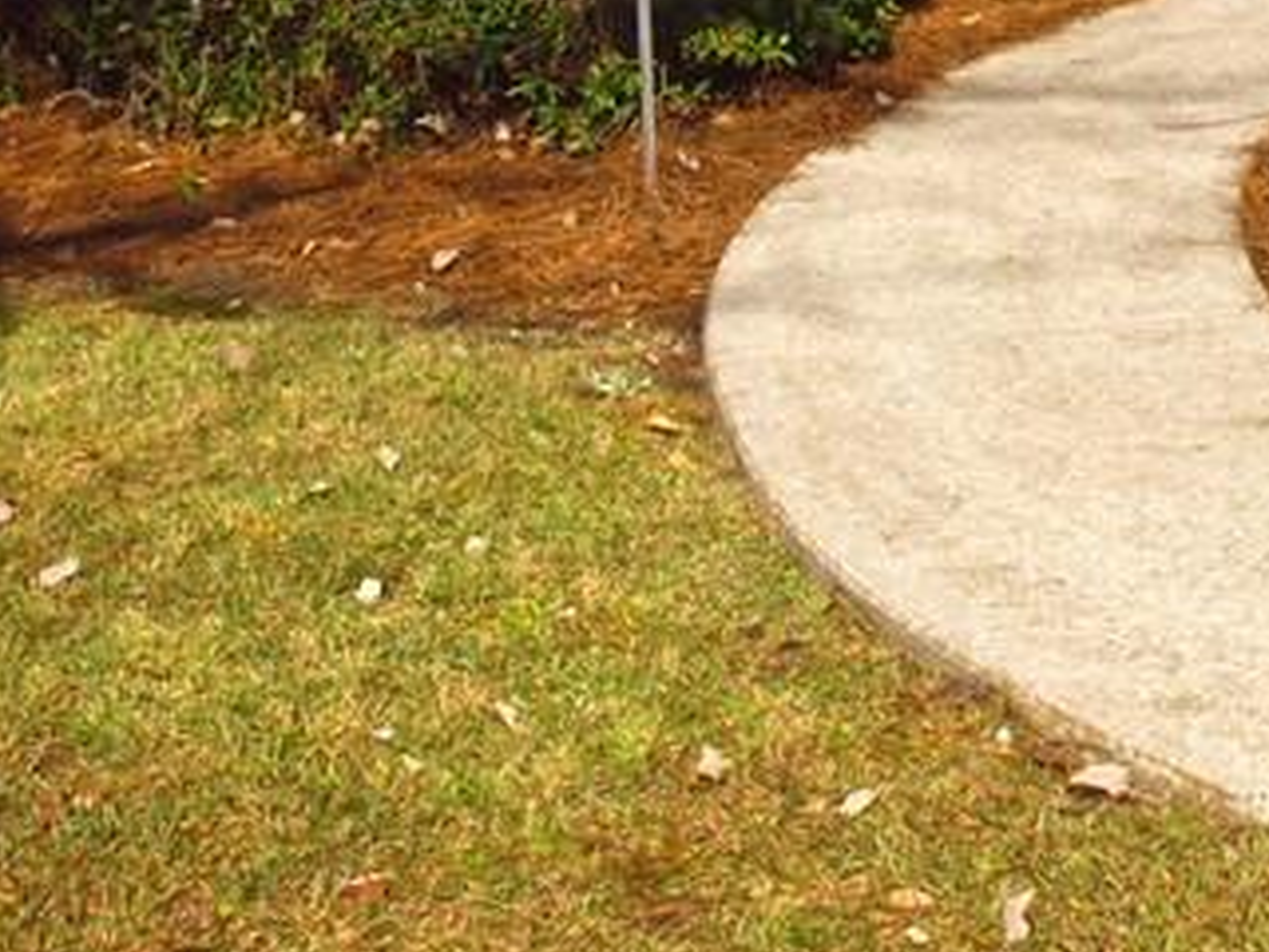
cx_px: 1293
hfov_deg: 19.8
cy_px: -543
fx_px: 3519
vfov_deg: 14.2
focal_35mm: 96
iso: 200
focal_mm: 15
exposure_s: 1/320
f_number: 10
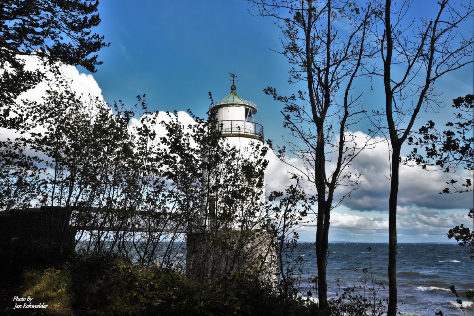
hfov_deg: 65.5
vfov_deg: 46.4
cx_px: 237
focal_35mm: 28
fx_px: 369
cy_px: 158
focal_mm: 28
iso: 200
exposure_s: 1/640
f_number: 11
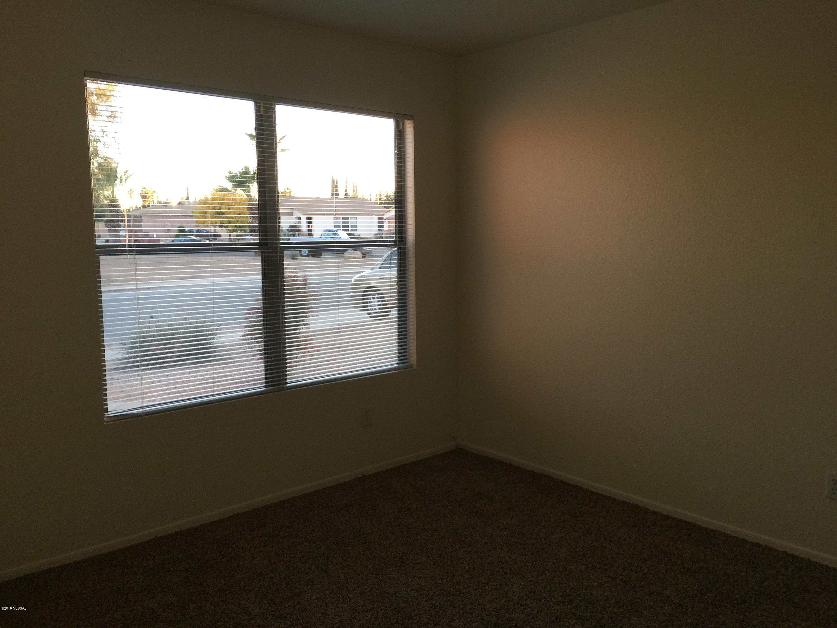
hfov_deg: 61.7
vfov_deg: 48.2
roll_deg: -0.3
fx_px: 701
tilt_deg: -6.3
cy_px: 314
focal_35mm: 29
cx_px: 418
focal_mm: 4.15
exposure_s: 1/30
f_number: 2.2
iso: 50
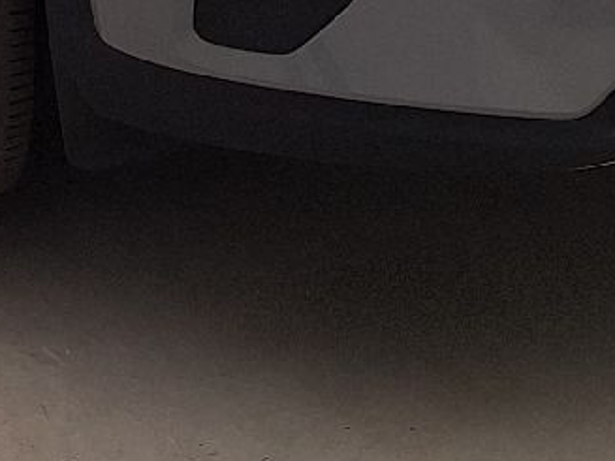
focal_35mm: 135
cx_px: -26
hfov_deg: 14.3
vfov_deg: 9.3
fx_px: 2398
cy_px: -783
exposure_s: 1/226
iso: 40
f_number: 1.8
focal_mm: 5.54
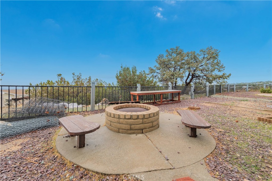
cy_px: 90
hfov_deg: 104.3
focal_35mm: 14
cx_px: 136
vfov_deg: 81.1
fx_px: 106
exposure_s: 1/320
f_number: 6.3
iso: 100
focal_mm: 14
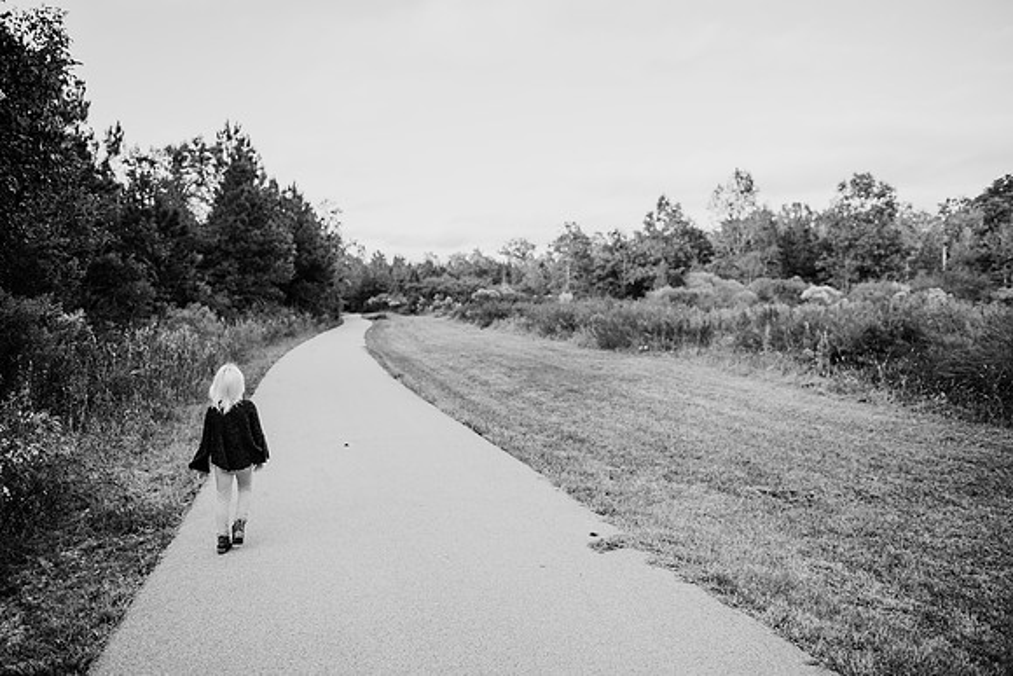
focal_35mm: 24
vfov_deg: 53.2
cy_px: 338
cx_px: 506
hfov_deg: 73.7
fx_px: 675
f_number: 2.5
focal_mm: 24
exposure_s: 1/800
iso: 200
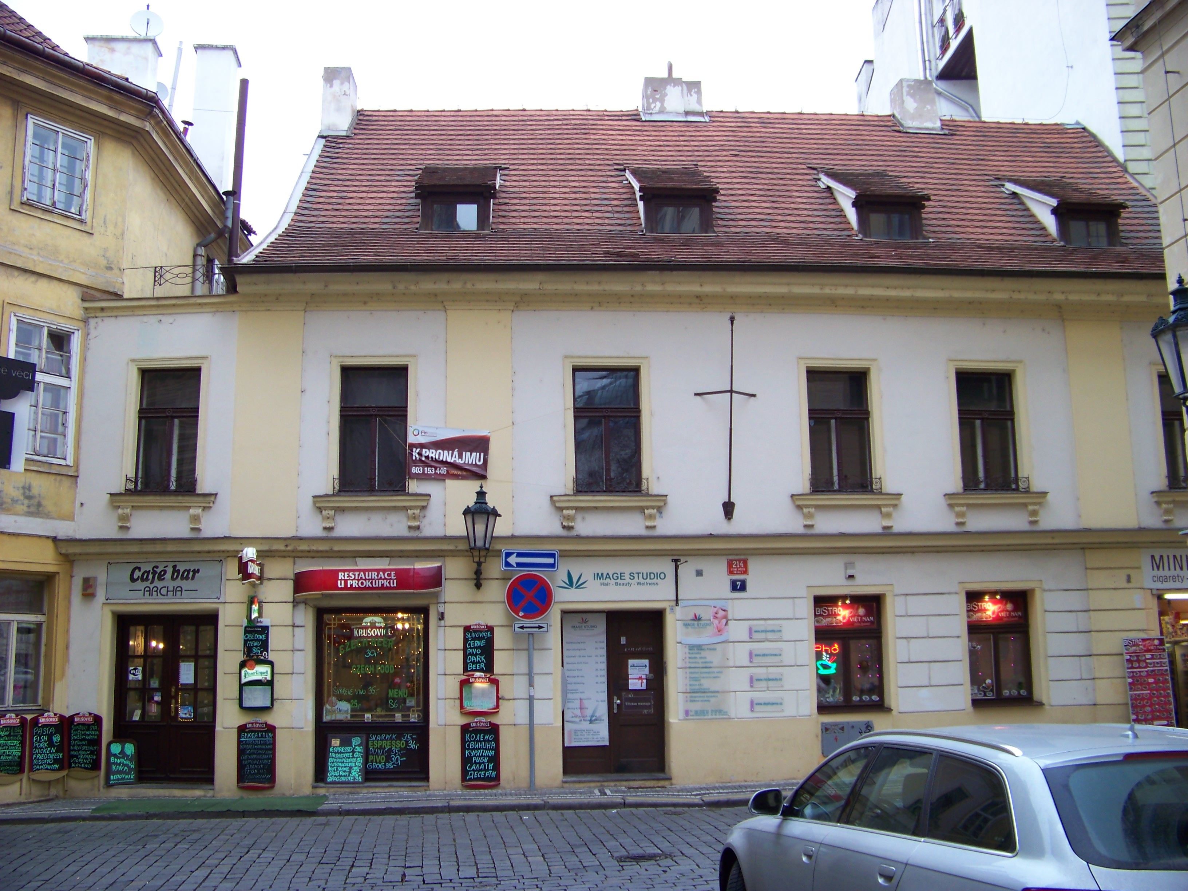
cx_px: 594
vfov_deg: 39.7
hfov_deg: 51.4
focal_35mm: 36
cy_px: 446
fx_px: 1235
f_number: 2.8
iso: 64
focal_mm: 5.85
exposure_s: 1/30
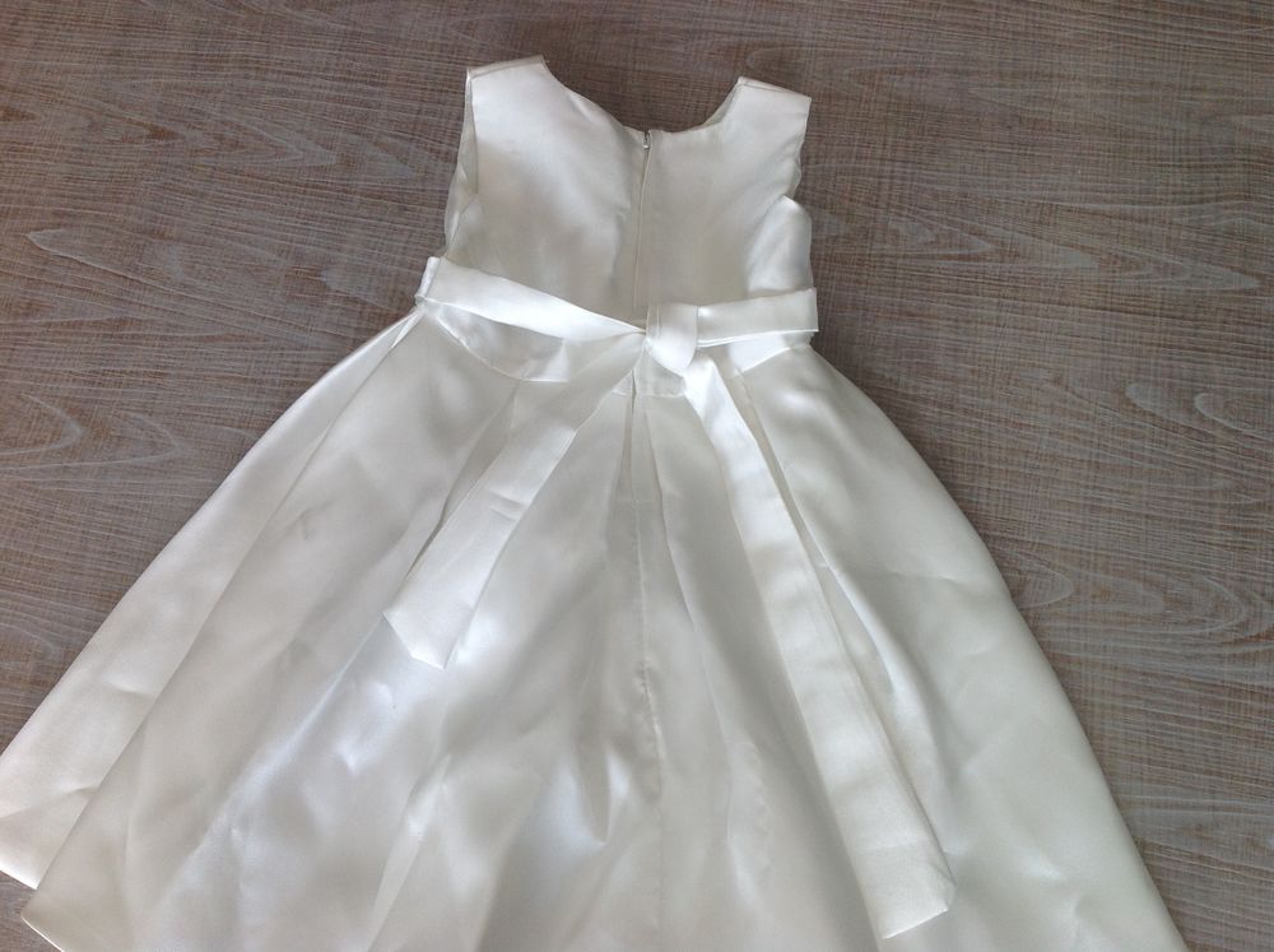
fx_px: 1286
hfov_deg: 52.7
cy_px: 476
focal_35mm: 35
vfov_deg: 40.6
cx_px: 637
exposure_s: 1/206
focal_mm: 4.28
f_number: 2.4
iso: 50
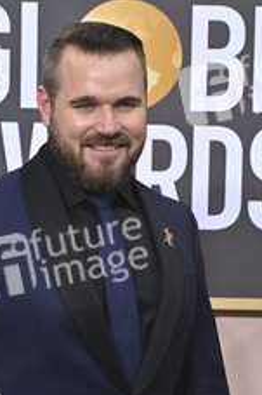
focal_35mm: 238
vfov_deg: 8.6
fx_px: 2602
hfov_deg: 5.8
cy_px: 346
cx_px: 109
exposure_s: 1/640
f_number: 8
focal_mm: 135
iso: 800
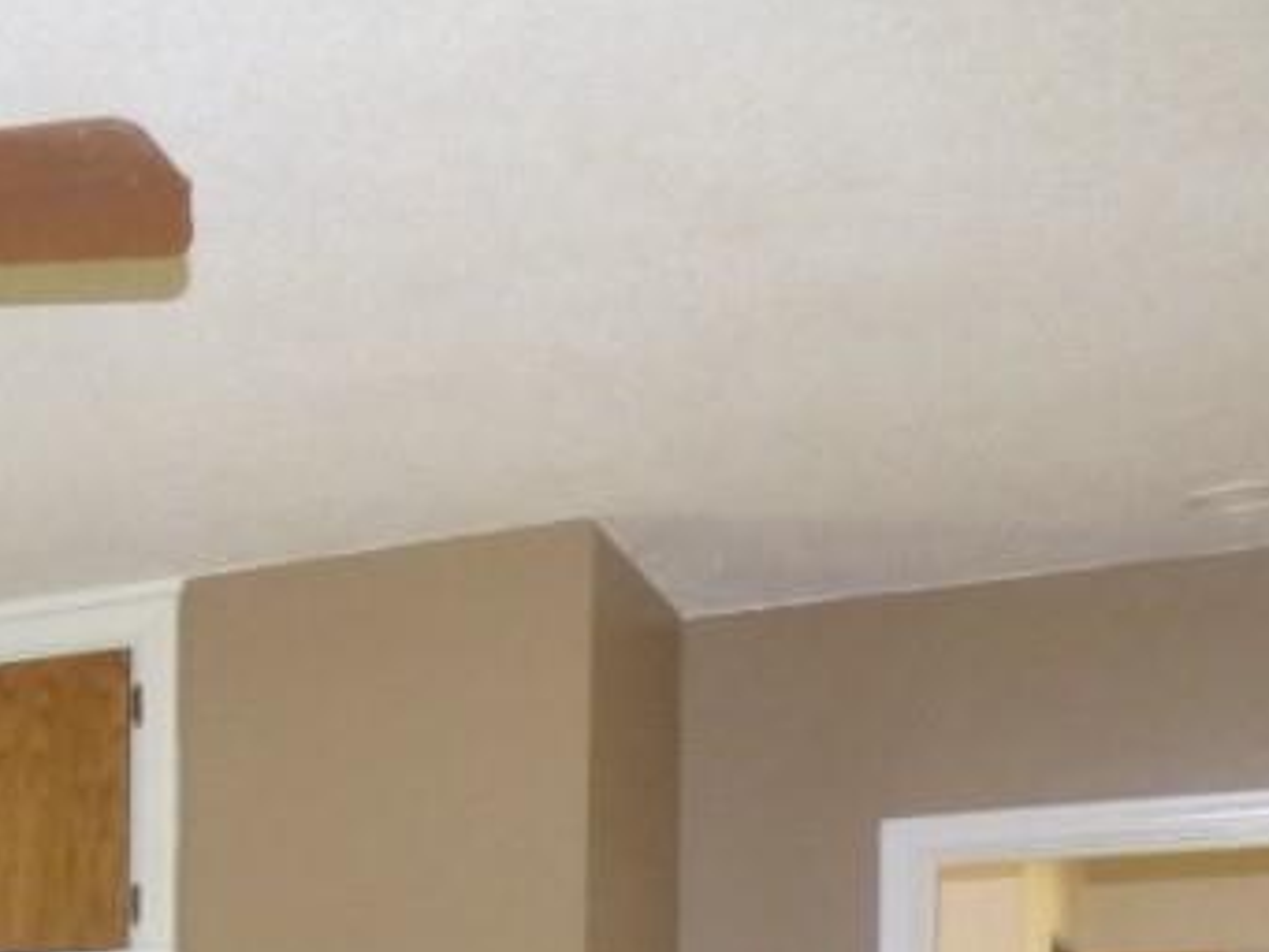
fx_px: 2200
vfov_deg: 22.0
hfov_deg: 29.1
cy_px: 1235
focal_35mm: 60
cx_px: -130
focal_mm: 3.58
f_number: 2.8
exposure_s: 1/60
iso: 800
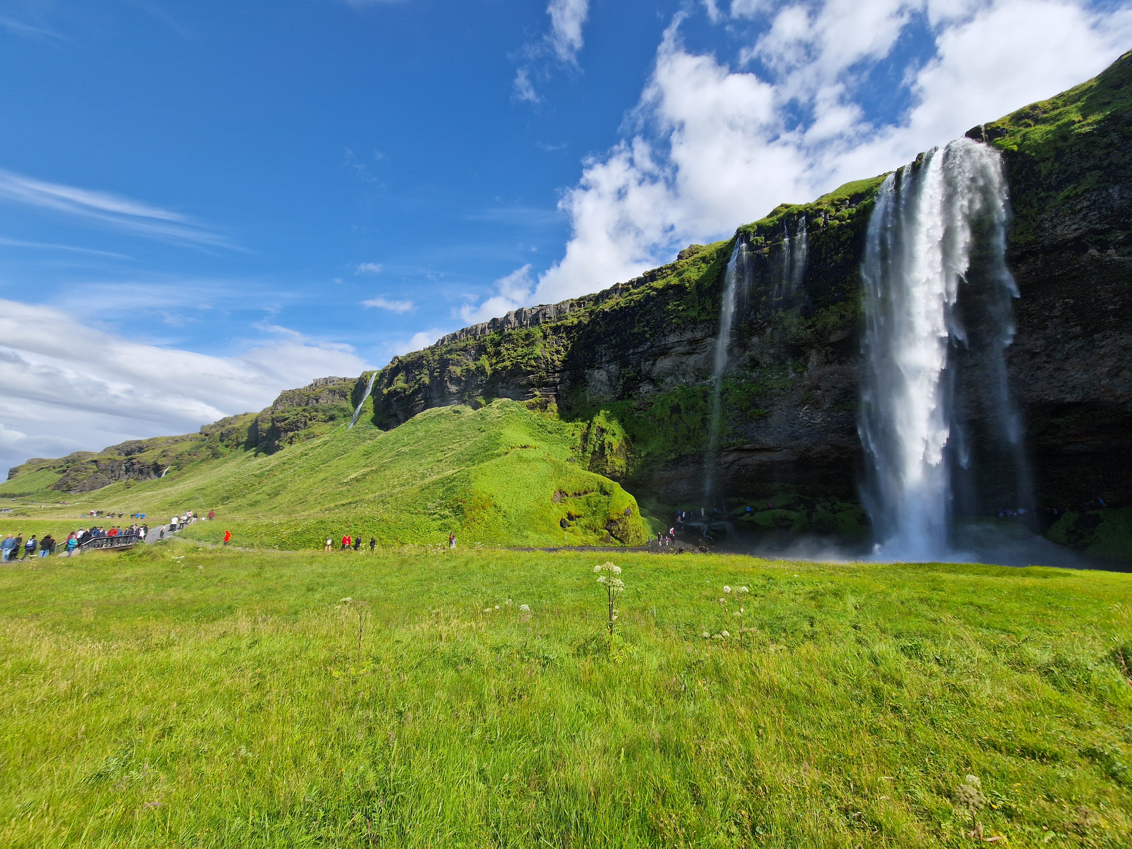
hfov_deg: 106.2
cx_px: 566
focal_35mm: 13
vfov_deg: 89.9
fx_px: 425
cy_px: 424
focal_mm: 2.2
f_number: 2.2
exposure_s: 1/2184
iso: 50
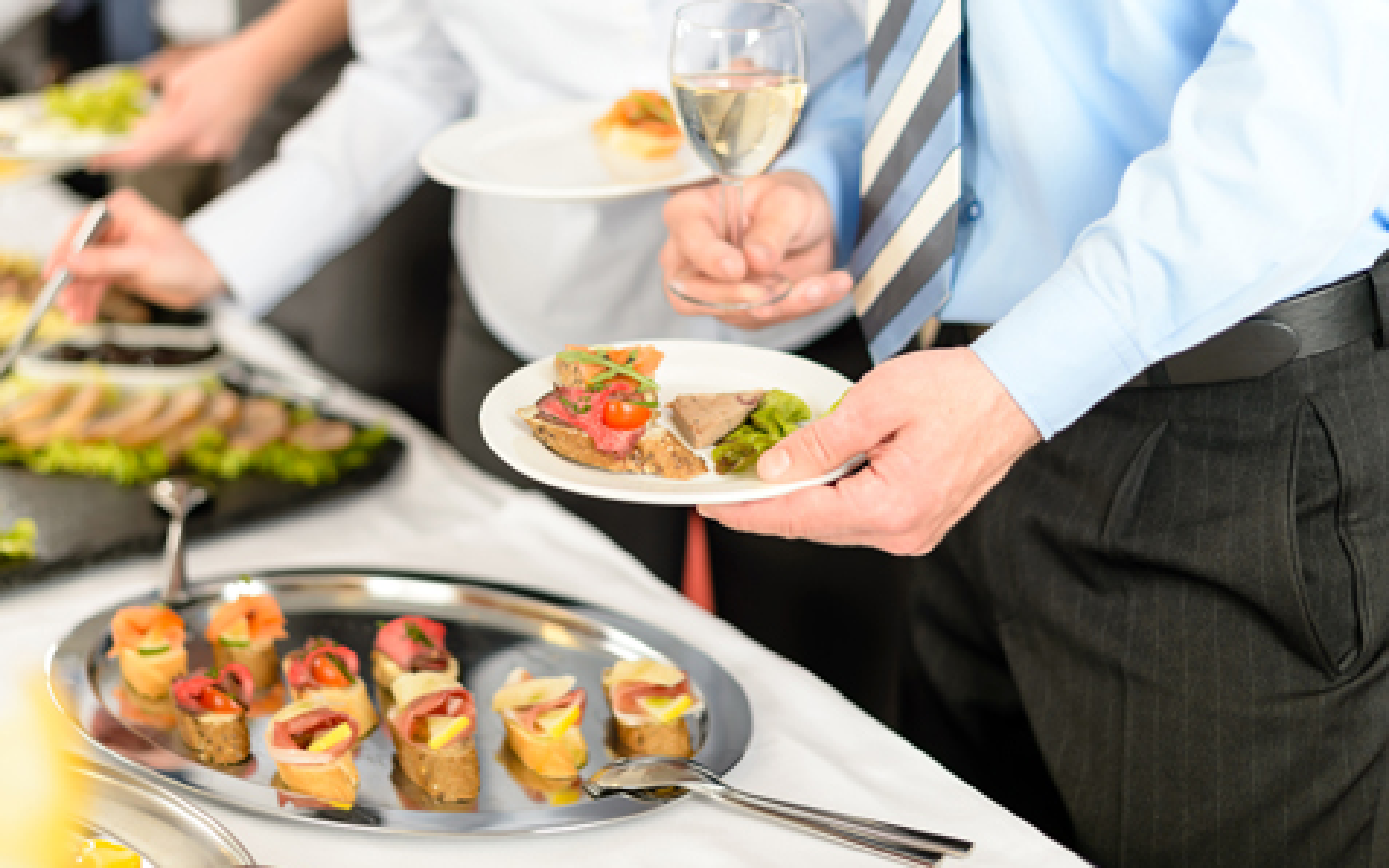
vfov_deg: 20.3
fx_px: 2422
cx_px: 542
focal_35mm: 64
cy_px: 342
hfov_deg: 31.9
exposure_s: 1/200
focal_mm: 50
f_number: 2
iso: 100
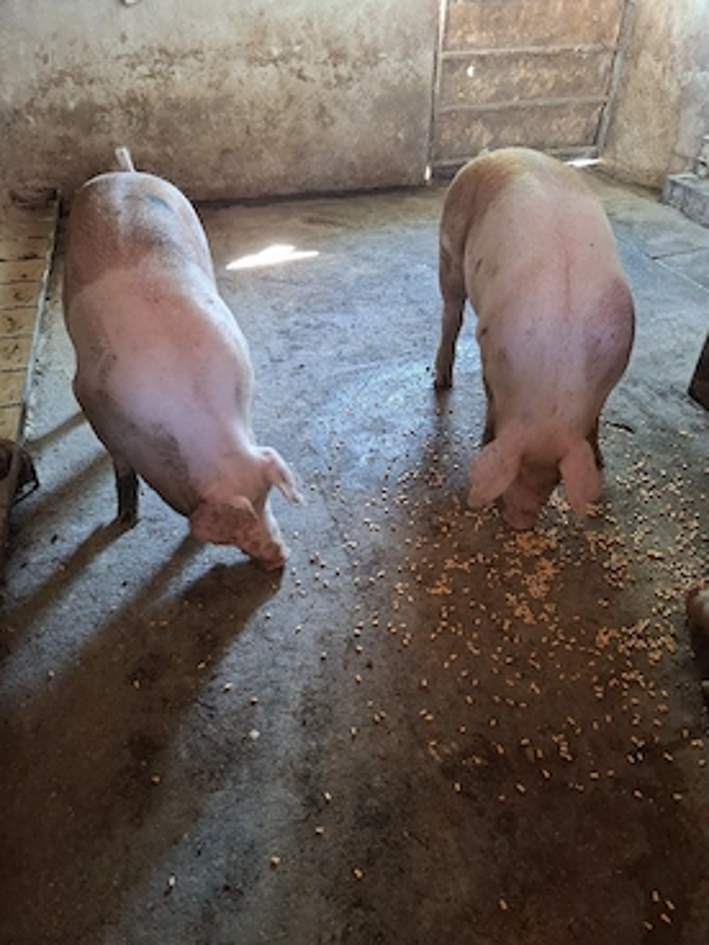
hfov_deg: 54.9
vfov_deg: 69.4
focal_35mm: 25
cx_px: 347
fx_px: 683
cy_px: 490
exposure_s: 1/33
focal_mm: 5.54
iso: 320
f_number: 1.8
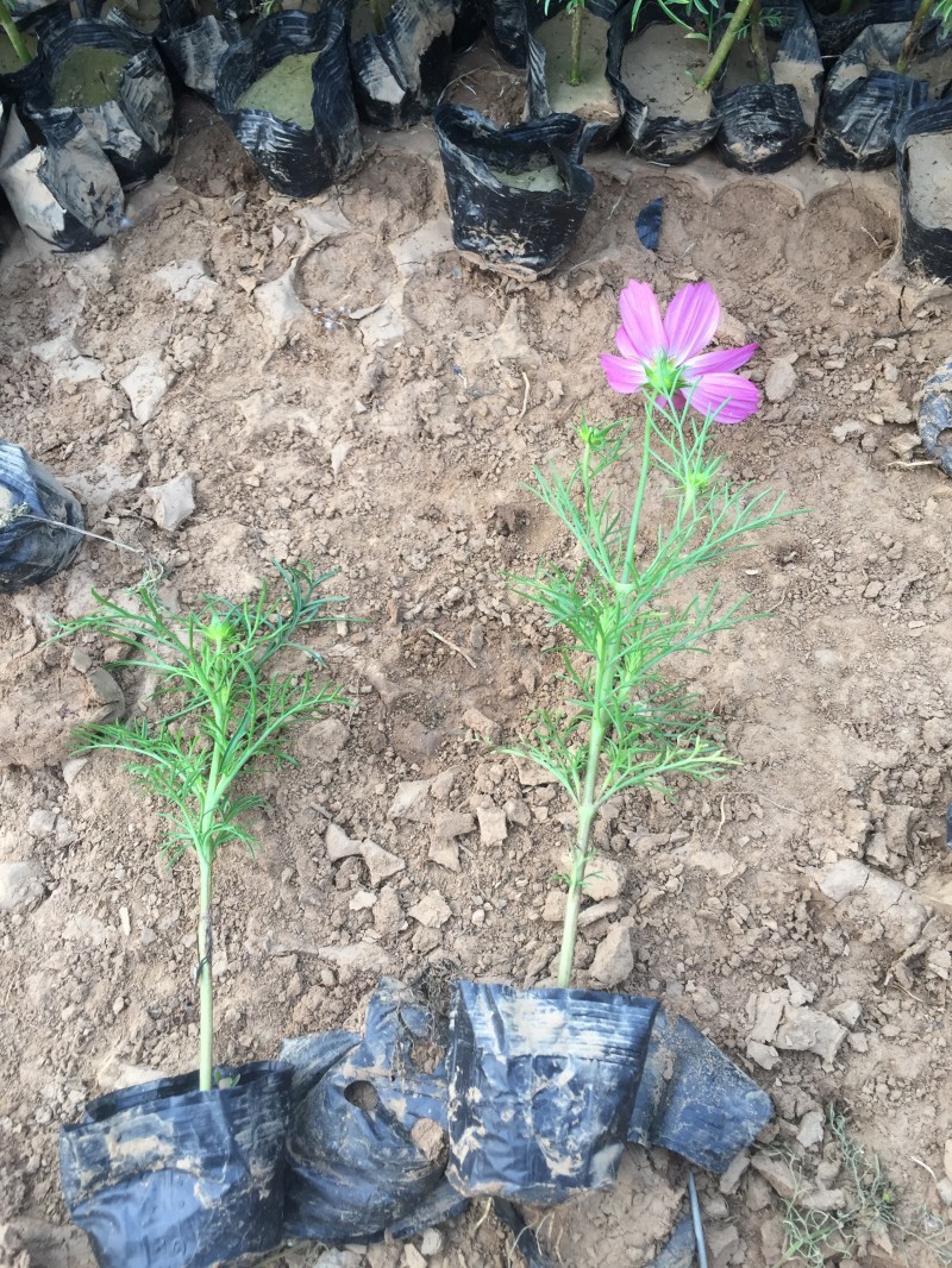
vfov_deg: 61.6
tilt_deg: -68.3
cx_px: 476
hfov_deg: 48.2
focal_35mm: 29
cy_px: 634
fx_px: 1063
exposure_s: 1/100
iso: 32
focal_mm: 4.15
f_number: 2.2
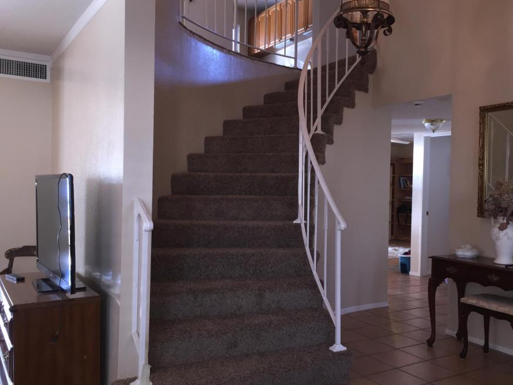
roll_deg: -2.4
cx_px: 300
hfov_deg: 53.7
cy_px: 201
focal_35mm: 34
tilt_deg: -0.6
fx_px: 504
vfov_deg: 41.8
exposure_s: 1/30
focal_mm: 4.15
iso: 80
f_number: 2.2
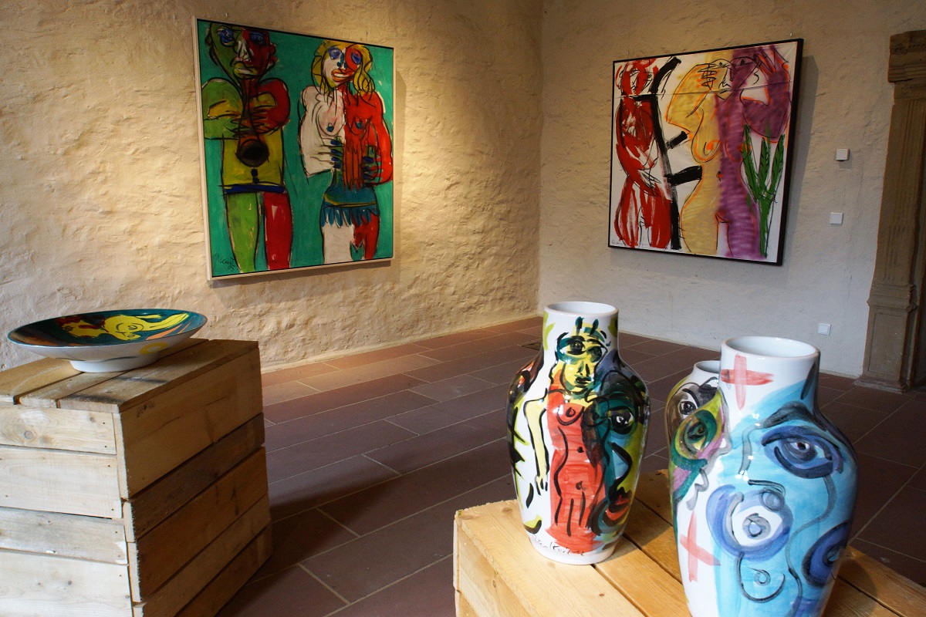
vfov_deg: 47.9
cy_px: 308
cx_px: 463
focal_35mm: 27
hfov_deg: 67.4
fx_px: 694
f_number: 8
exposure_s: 1/30
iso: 640
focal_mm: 18
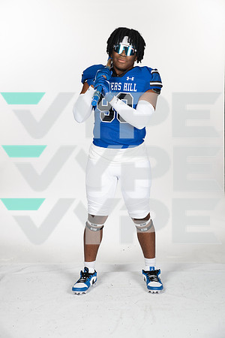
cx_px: 112
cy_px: 169
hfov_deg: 20.9
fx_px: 609
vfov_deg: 31.0
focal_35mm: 65
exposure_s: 1/400
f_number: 7.1
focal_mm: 65
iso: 250
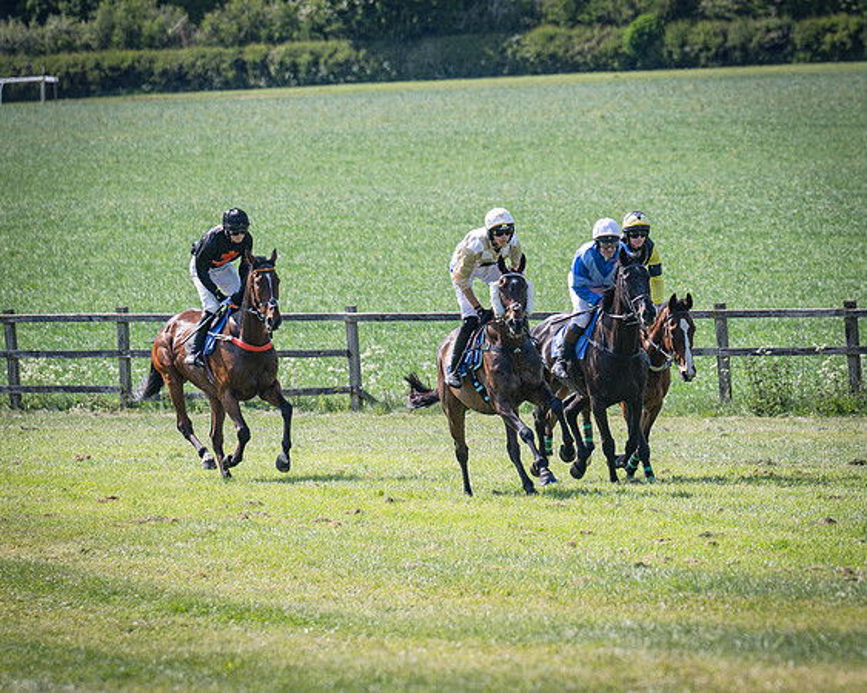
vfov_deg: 4.2
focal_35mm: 372
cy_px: 298
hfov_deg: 5.2
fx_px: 9550
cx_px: 479
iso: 400
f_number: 4
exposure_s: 1/3200
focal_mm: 160
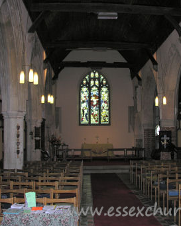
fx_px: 308
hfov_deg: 32.6
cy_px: 113
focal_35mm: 46
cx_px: 106
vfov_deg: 40.4
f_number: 2.8
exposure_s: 1/60.1
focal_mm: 8.9
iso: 110
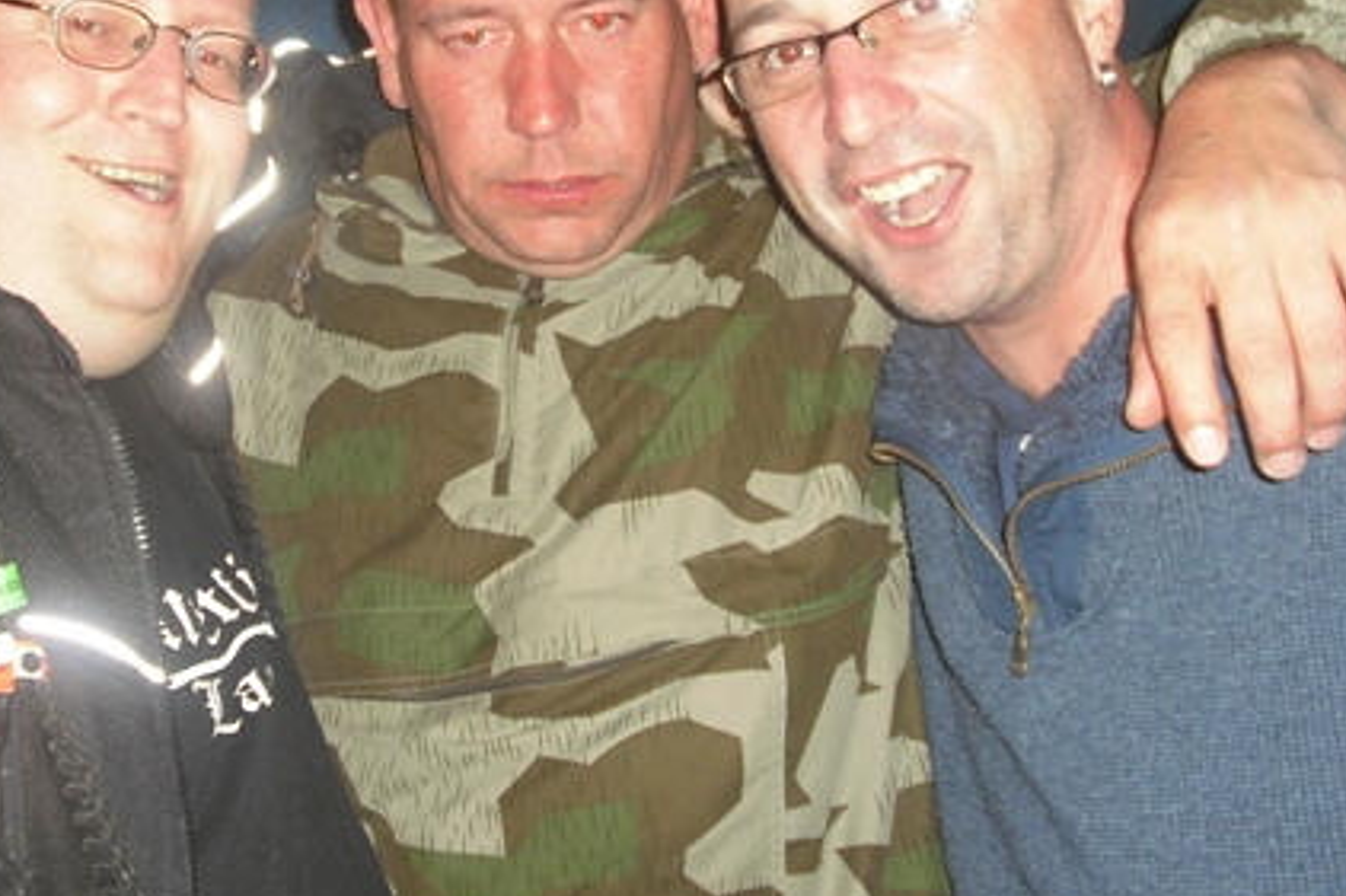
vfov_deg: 20.4
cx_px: 491
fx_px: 2467
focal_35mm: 66
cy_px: 201
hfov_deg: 30.4
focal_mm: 6.2
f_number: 2.8
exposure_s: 1/60
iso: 200
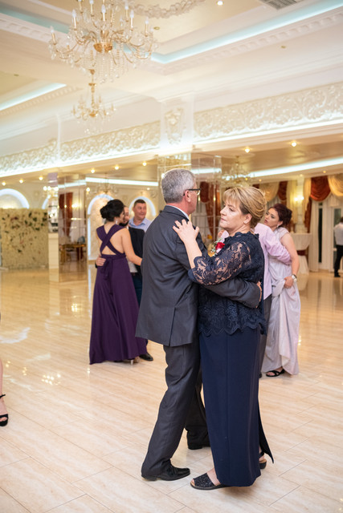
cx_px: 172
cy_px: 256
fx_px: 500
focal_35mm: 35
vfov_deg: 54.4
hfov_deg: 37.9
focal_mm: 23
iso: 1600
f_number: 2
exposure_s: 1/125
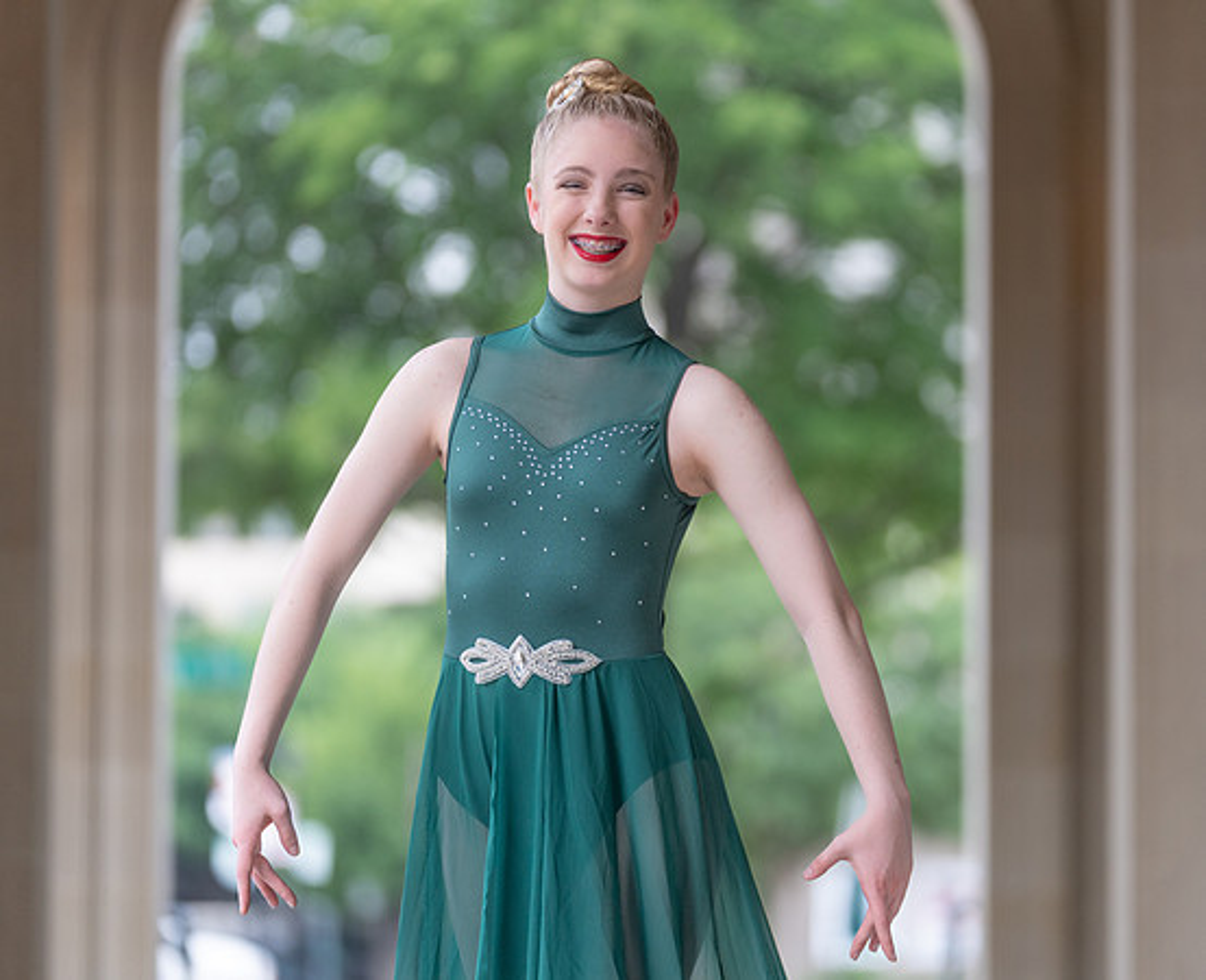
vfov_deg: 9.0
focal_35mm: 173
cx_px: 636
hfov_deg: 11.1
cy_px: 489
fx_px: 6213
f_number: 2.8
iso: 400
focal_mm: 147
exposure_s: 1/320
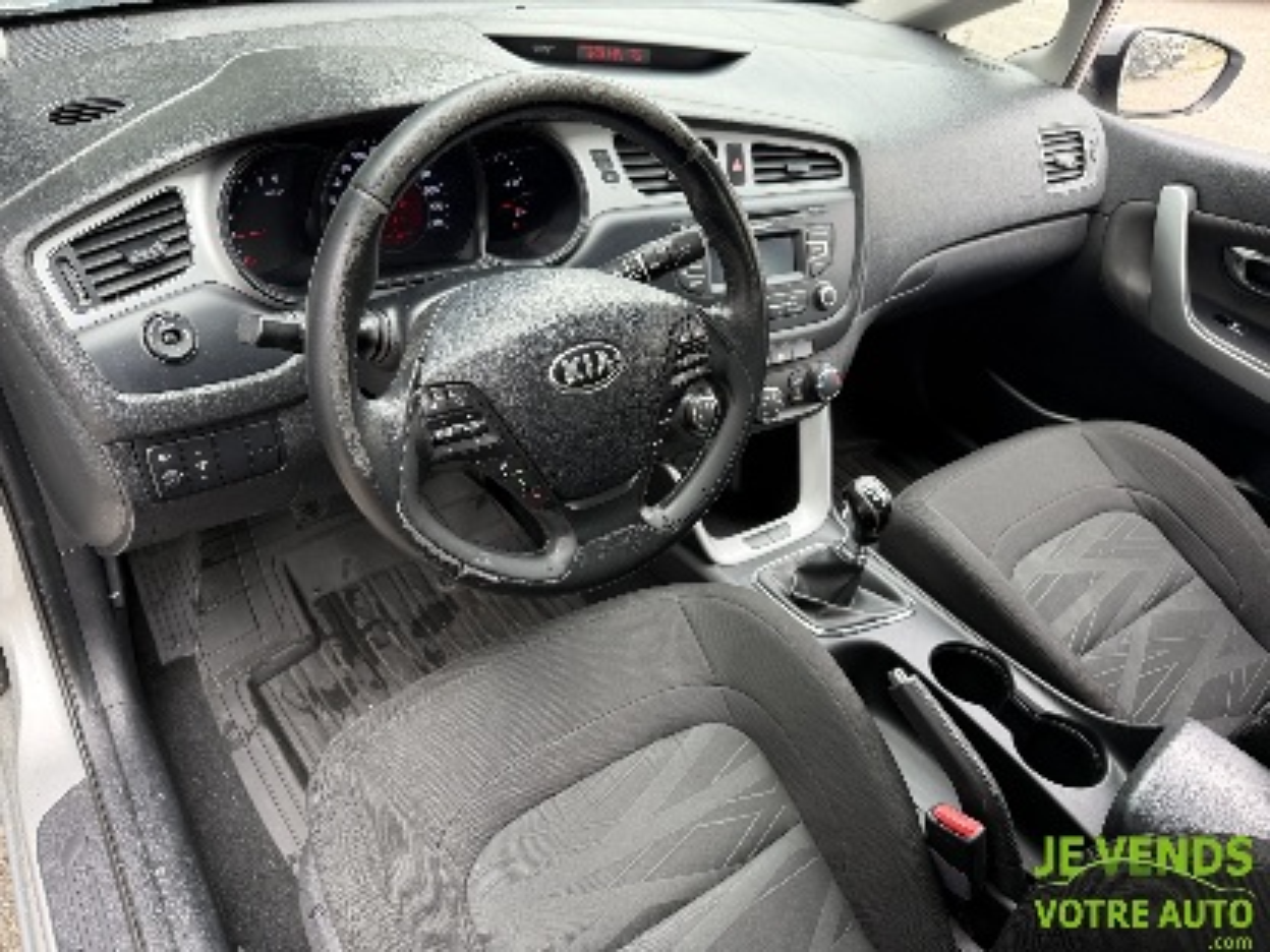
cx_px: 635
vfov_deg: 56.8
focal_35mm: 24
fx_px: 881
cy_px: 476
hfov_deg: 71.6
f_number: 1.78
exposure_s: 1/232
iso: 125
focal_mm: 6.76
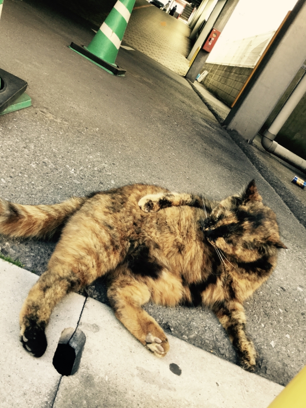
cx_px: 153
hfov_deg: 45.4
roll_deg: -30.5
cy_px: 204
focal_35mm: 31
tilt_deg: -21.8
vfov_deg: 58.4
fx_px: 365
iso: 32
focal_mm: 3.3
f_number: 2.4
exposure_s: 1/30
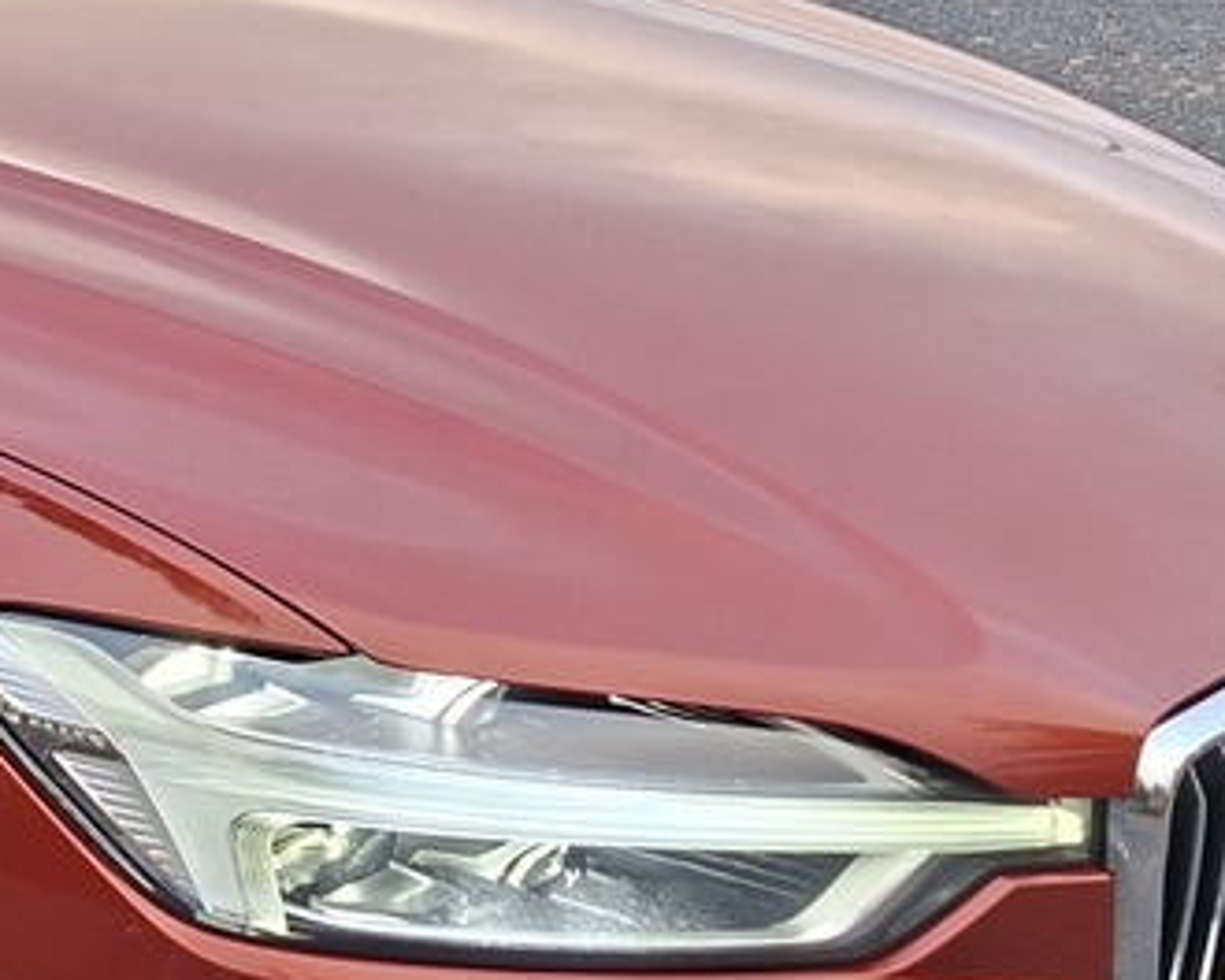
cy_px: 412
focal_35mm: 98
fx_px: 3553
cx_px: -661
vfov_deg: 15.7
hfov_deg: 17.4
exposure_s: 1/125
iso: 50
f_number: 1.8
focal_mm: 5.54
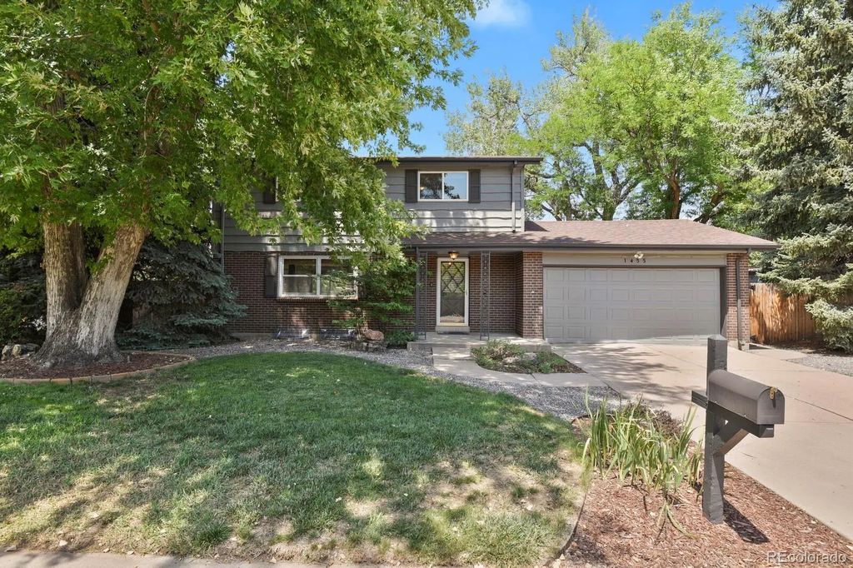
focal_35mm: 17
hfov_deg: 93.3
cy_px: 284
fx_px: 403
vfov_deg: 70.4
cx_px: 426
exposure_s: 1/20
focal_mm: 17
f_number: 8
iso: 160
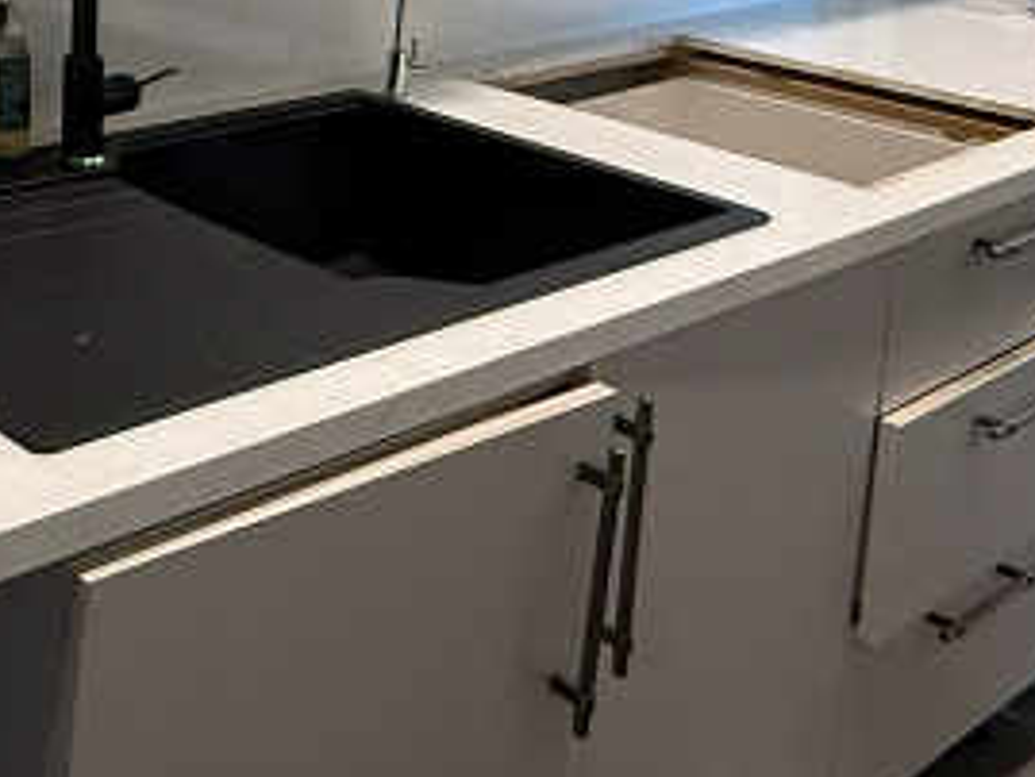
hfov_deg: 30.4
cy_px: -165
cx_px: -250
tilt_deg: -5.1
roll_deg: -0.8
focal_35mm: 52
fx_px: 1555
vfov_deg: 25.1
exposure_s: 1/100
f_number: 2.2
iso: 250
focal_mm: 2.22
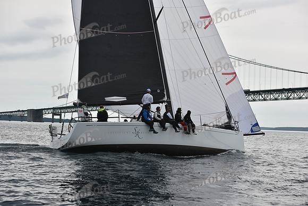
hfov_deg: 28.8
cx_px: 154
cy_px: 103
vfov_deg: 19.5
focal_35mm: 70
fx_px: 599
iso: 250
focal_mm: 70
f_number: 5.6
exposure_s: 1/800
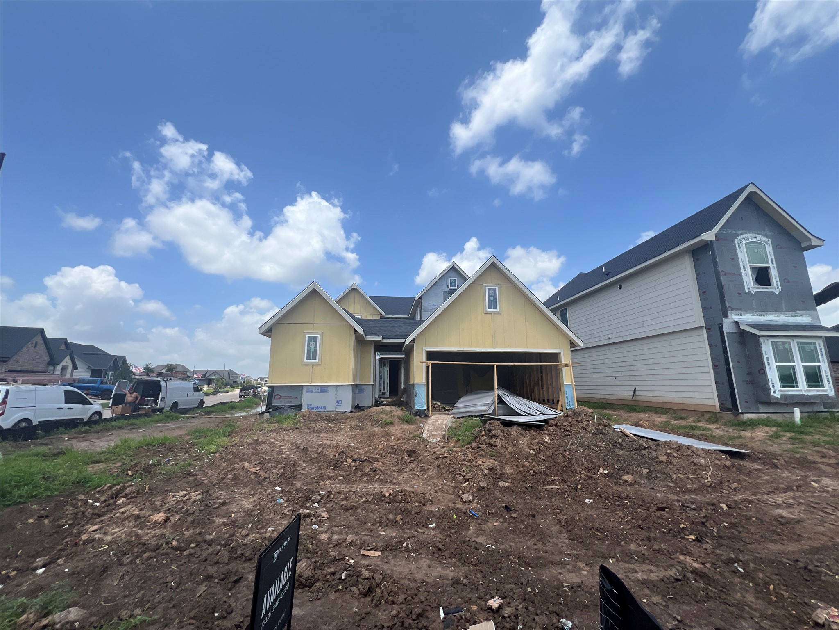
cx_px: 420
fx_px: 315
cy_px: 315
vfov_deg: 89.9
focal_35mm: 13
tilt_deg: +12.5
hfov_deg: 106.2
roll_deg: +0.6
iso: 32
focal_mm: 1.57
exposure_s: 1/1946
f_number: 1.8
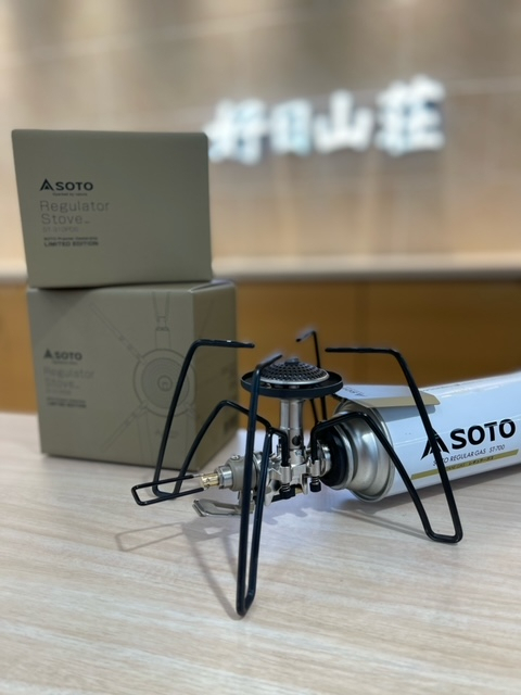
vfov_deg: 67.3
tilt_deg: -10.8
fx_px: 522
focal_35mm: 26
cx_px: 260
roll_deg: +1.6
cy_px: 348
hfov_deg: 53.1
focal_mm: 5.1
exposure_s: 1/120
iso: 64
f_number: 1.6
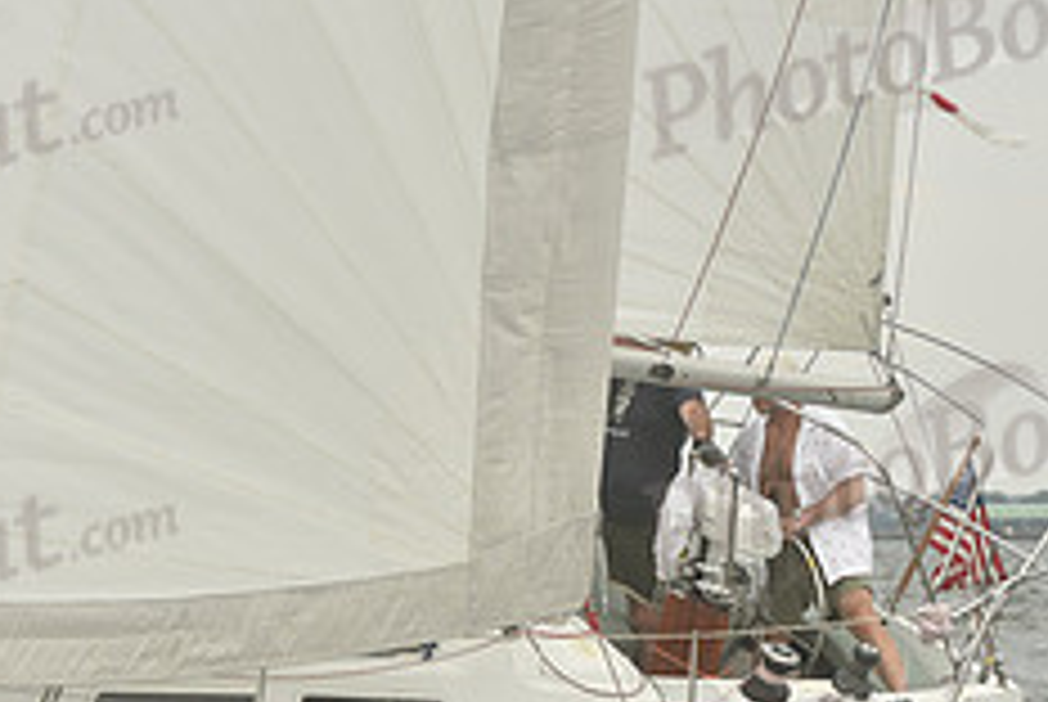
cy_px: 754
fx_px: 5072
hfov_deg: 11.8
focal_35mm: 174
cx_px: 414
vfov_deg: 7.9
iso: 250
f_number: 6.3
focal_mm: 70
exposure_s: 1/800
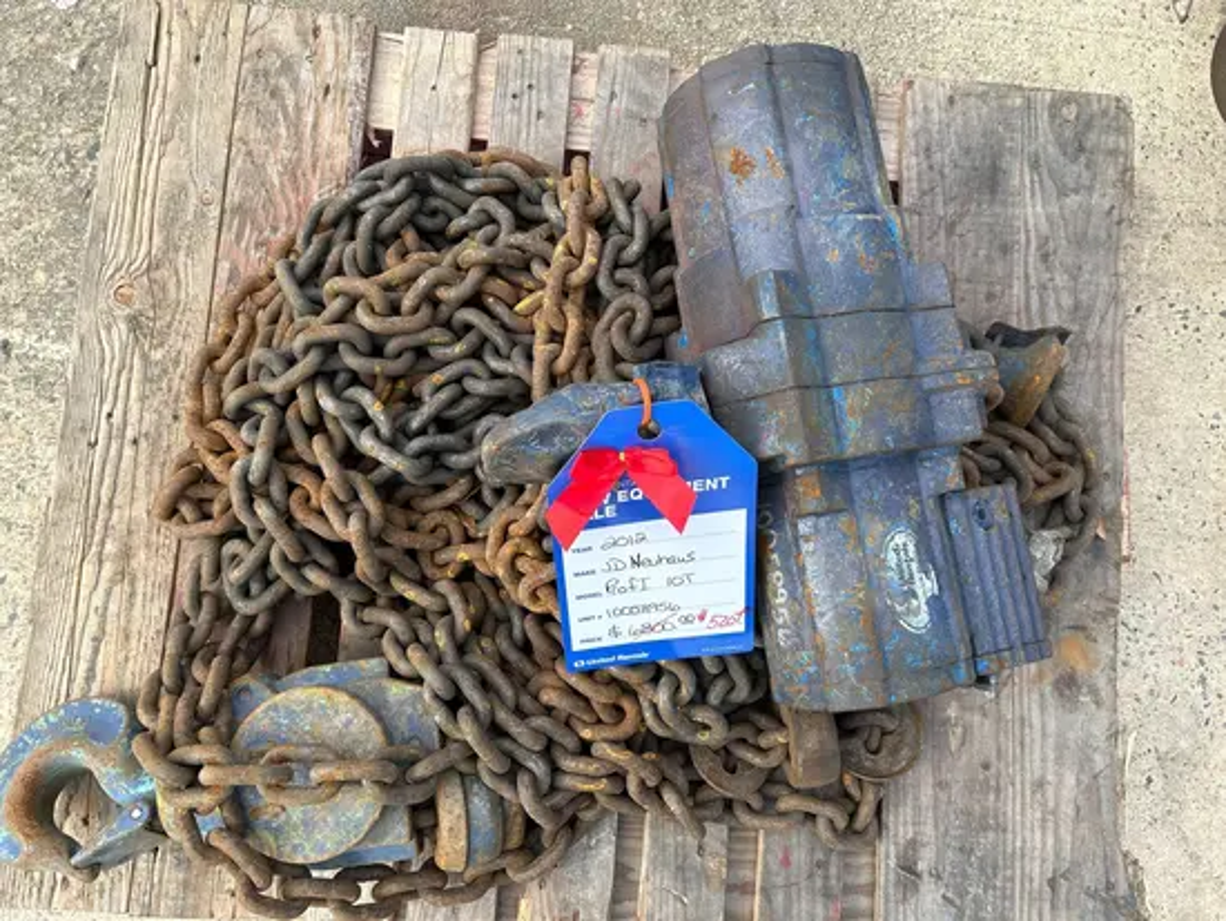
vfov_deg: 53.1
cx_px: 613
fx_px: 921
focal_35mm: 26
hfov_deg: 67.3
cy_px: 460
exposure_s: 1/753
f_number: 1.5
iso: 50
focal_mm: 5.7
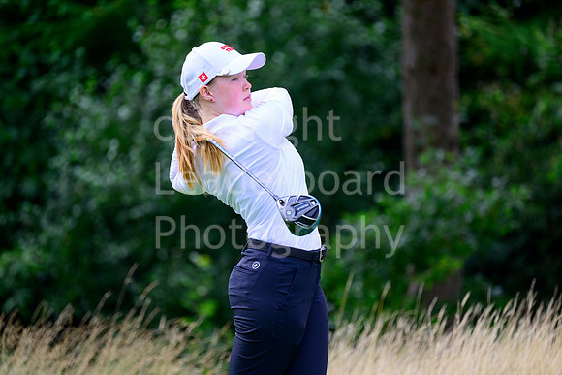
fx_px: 5309
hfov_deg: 6.1
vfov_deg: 4.0
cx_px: 281
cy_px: 188
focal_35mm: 340
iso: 1600
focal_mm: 340
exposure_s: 1/1600
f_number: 5.6
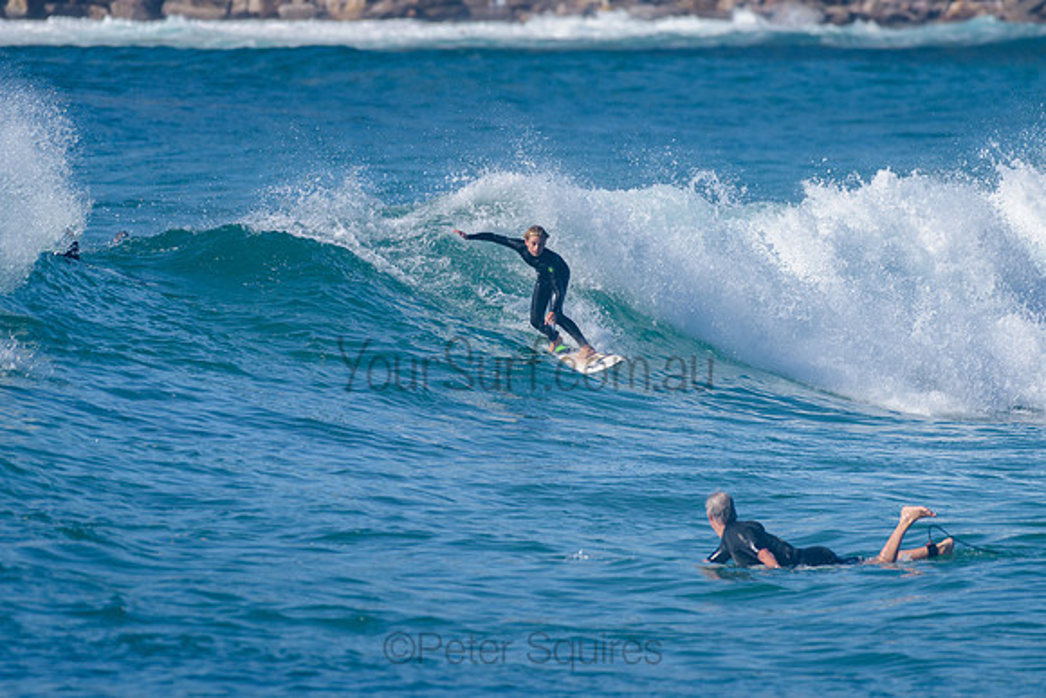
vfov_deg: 2.2
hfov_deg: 3.4
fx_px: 17808
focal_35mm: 613
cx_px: 526
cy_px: 271
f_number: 5.6
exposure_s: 1/2000
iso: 160
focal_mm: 500
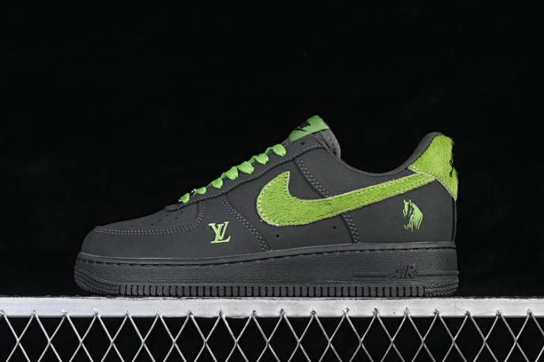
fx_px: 1163
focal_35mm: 77
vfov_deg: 17.7
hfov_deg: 26.3
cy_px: 181
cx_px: 276
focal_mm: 50
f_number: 6.3
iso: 160
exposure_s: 1/60
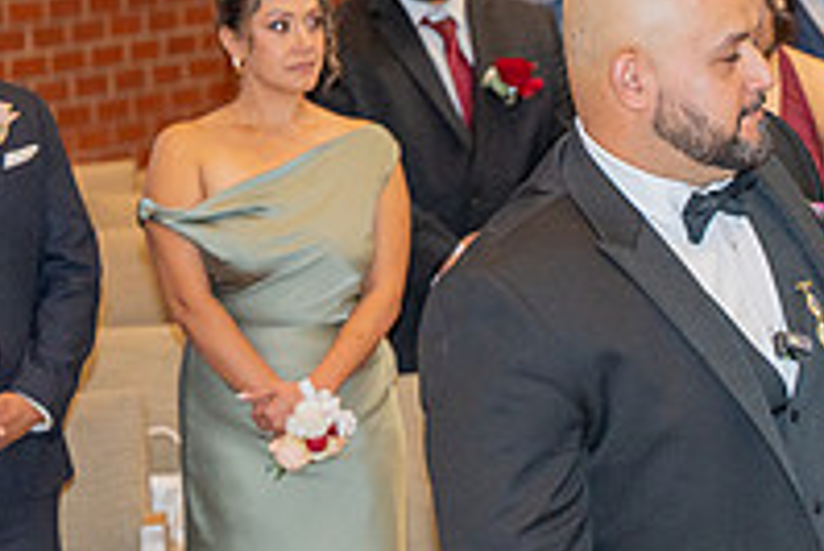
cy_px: 503
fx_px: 4673
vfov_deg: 6.7
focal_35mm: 204
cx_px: 1193
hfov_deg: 9.8
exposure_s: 1/160
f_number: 3.2
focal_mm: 70
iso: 1250
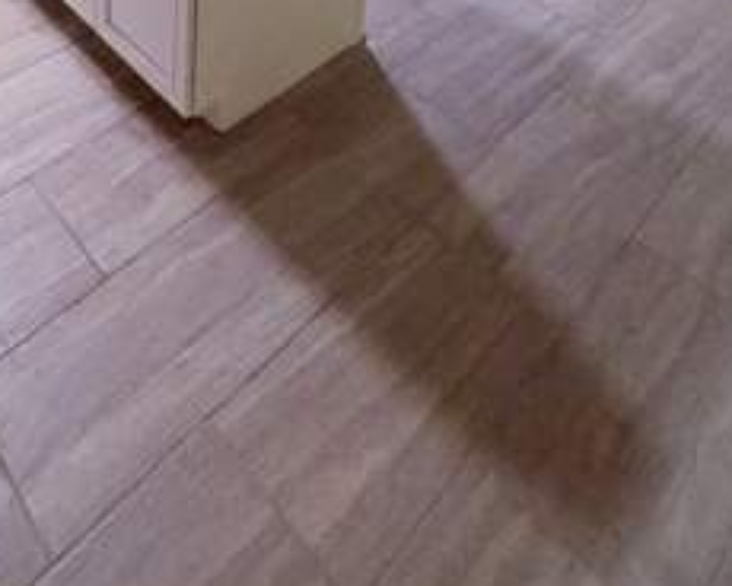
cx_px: 162
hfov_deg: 45.8
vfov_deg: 25.9
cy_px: -341
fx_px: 823
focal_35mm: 38
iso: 320
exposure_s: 1/60
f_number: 2.2
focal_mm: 2.22
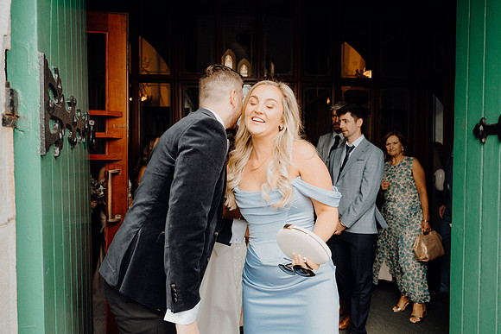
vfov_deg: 51.3
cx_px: 250
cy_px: 167
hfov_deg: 71.5
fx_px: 348
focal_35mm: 25
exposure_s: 1/200
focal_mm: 25
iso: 320
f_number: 3.5
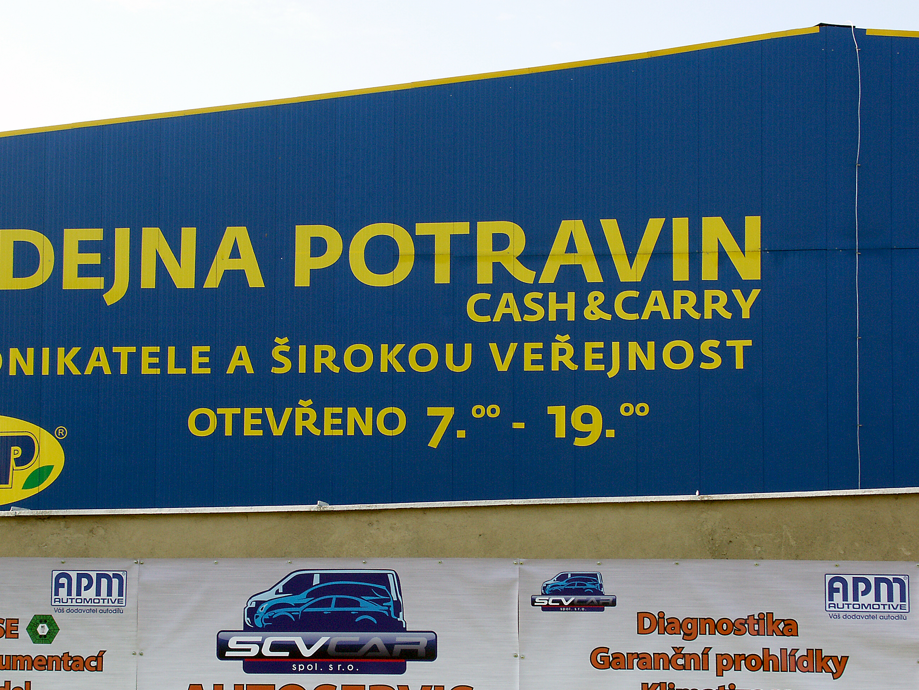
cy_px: 413
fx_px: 2283
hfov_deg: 22.7
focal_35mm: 86
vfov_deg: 17.2
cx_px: 380
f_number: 6.3
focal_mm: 17.42
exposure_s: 1/125
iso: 64
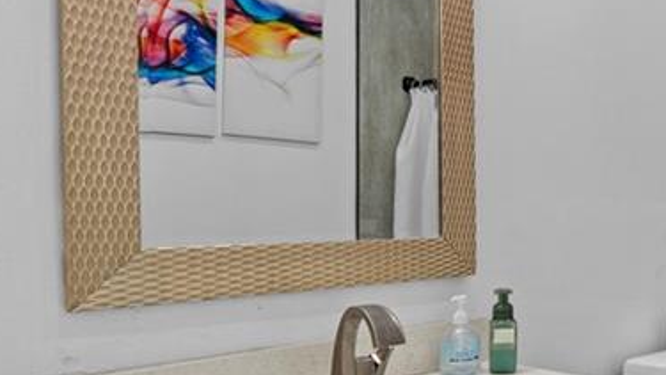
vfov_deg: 29.7
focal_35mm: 40
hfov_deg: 40.9
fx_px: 706
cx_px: 726
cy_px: 217
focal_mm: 14
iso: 100
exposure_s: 1/5
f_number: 5
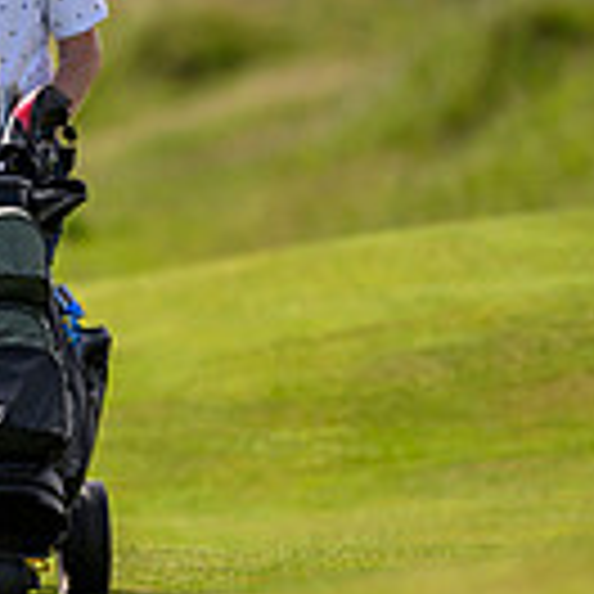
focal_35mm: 1489
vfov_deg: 1.2
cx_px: -621
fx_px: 28907
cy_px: 110
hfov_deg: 1.2
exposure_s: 1/4000
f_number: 4
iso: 500
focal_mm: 400
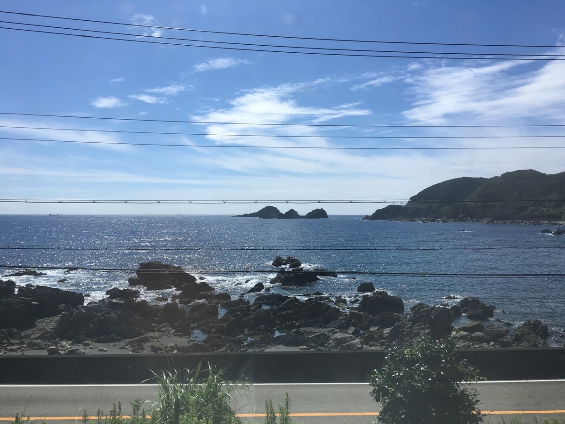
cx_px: 282
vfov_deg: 48.2
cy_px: 212
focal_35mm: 29
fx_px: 473
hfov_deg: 61.7
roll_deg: +1.6
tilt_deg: -0.2
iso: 25
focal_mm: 4.15
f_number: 2.2
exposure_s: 1/1399
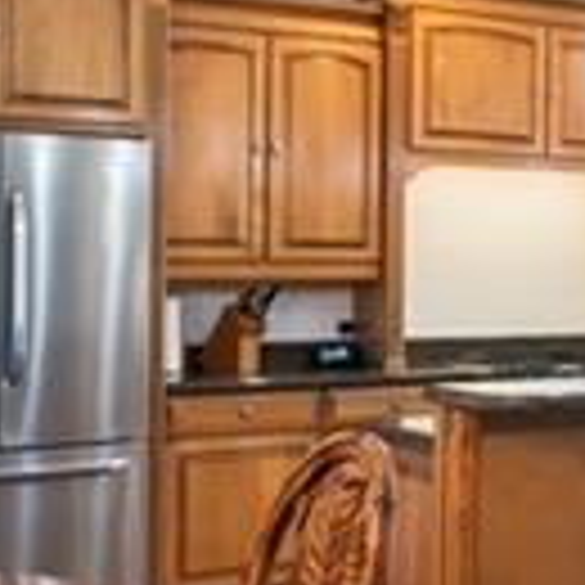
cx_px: 1102
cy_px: 266
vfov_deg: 21.6
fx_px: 1530
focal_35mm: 80
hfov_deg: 17.1
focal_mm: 12
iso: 320
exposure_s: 1/20
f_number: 7.1
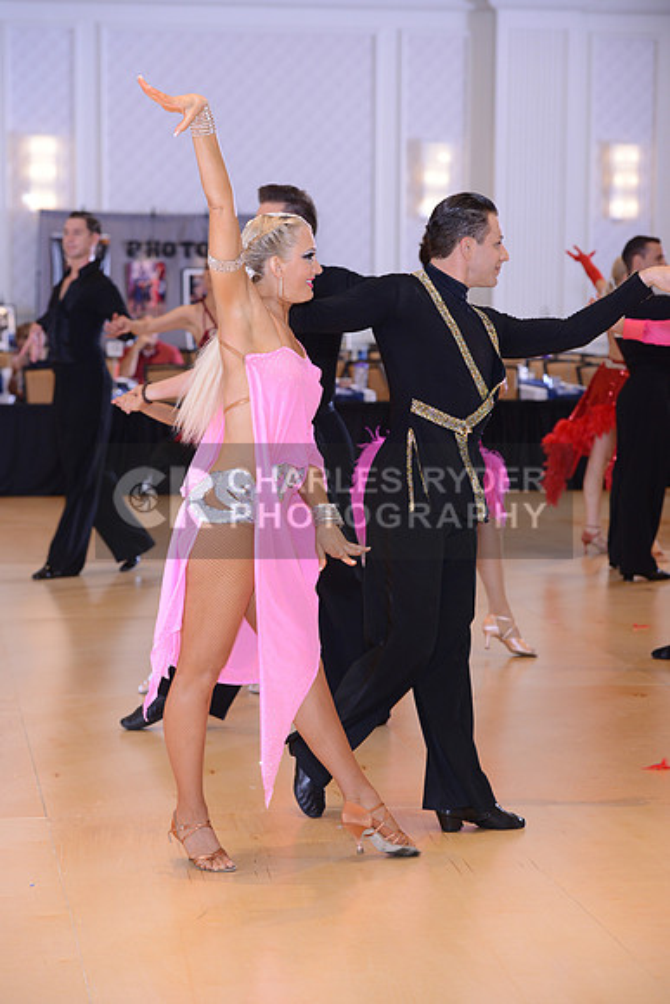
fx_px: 2846
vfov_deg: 20.0
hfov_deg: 13.4
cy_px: 502
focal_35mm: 102
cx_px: 335
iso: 1250
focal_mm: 102
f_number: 5
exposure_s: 1/250
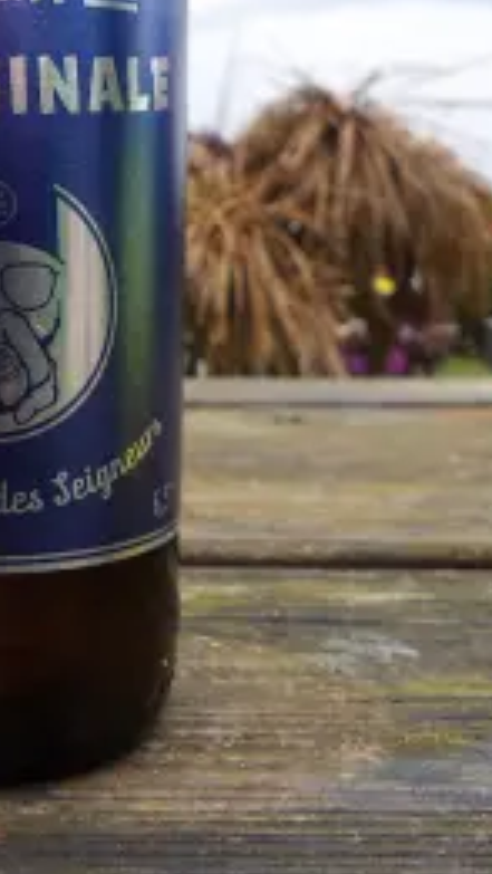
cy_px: 318
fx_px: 927
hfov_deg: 28.6
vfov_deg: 49.9
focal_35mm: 40
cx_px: 54
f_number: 3.2
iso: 100
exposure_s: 1/71
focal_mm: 4.3
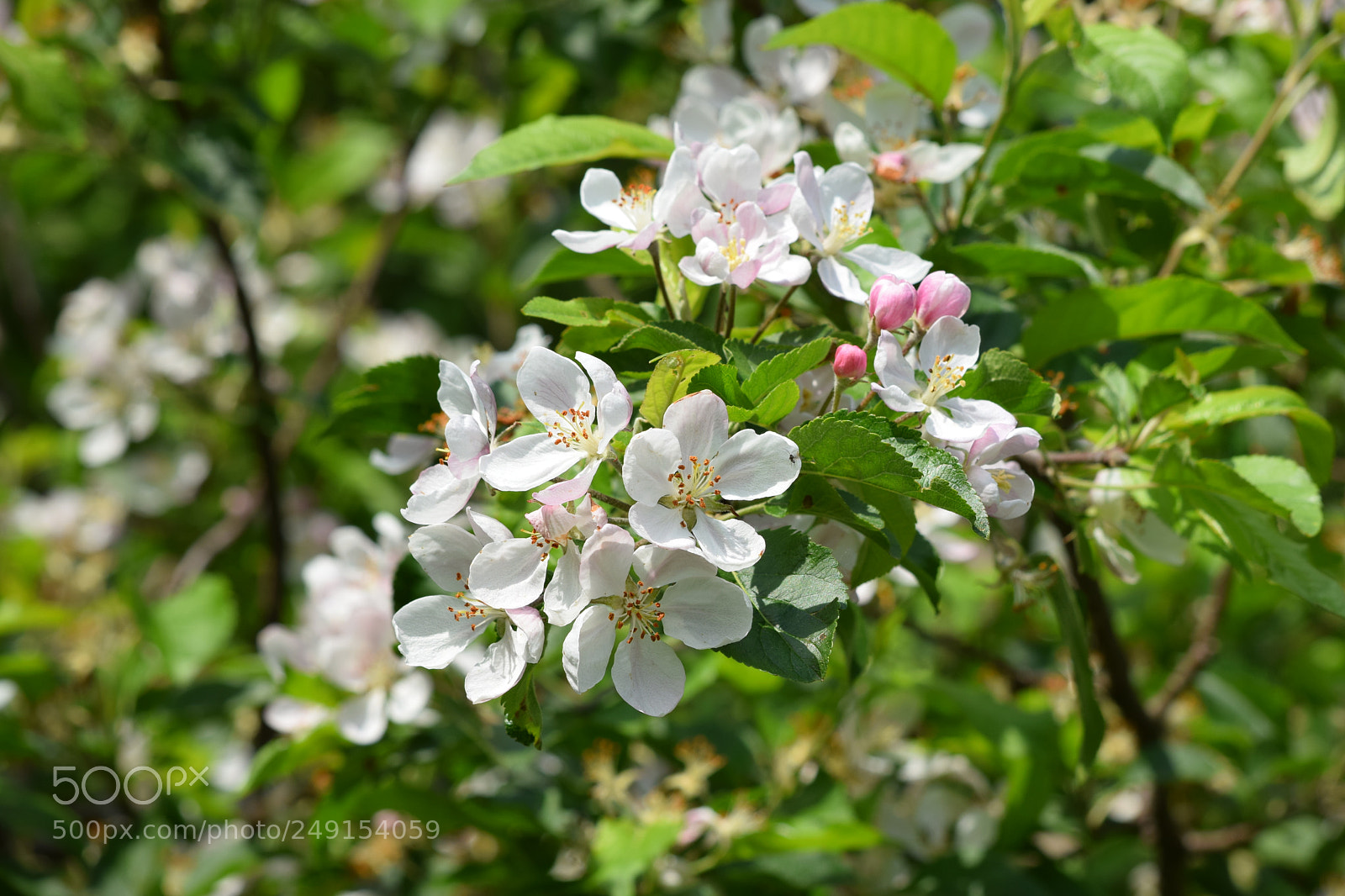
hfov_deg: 14.9
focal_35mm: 138
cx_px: 672
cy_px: 448
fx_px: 5154
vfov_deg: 9.9
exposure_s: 1/500
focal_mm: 92
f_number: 11
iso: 200
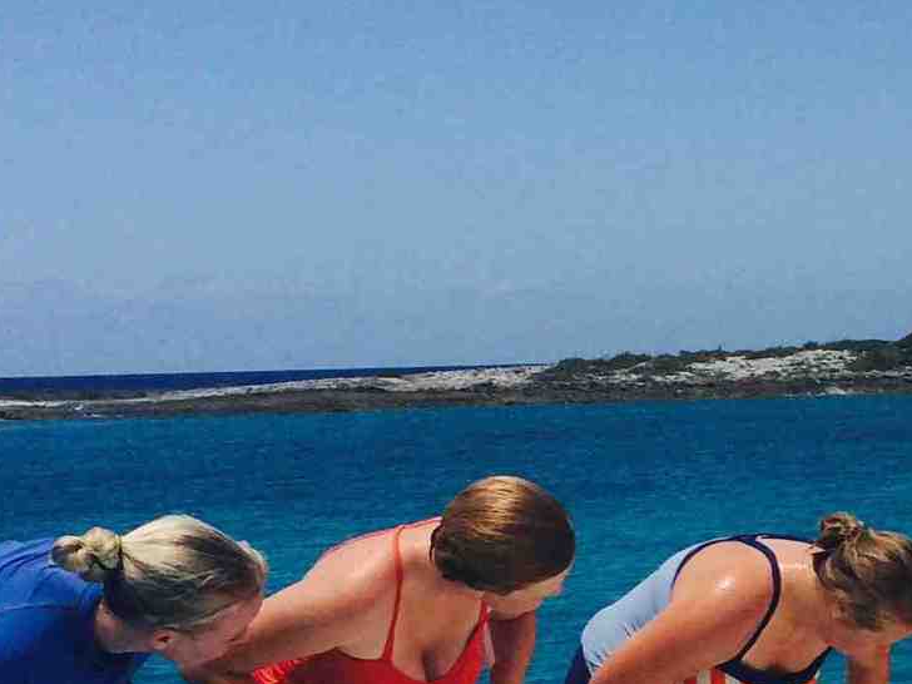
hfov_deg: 18.2
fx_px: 2714
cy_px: 632
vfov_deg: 14.2
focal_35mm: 103
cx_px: 1079
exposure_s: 1/5128
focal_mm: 4.12
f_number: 2.2
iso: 40
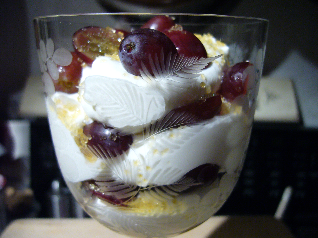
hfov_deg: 52.6
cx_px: 159
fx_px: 322
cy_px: 119
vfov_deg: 40.7
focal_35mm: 35
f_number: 2.8
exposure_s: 1/15
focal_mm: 5.8
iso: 200
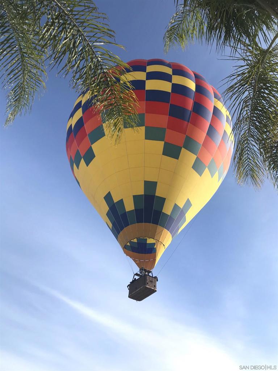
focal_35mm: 28
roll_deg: -4.8
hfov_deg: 49.7
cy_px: 186
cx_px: 139
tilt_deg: +41.9
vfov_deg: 63.4
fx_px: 300
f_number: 1.8
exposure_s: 1/1773
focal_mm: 3.99
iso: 20
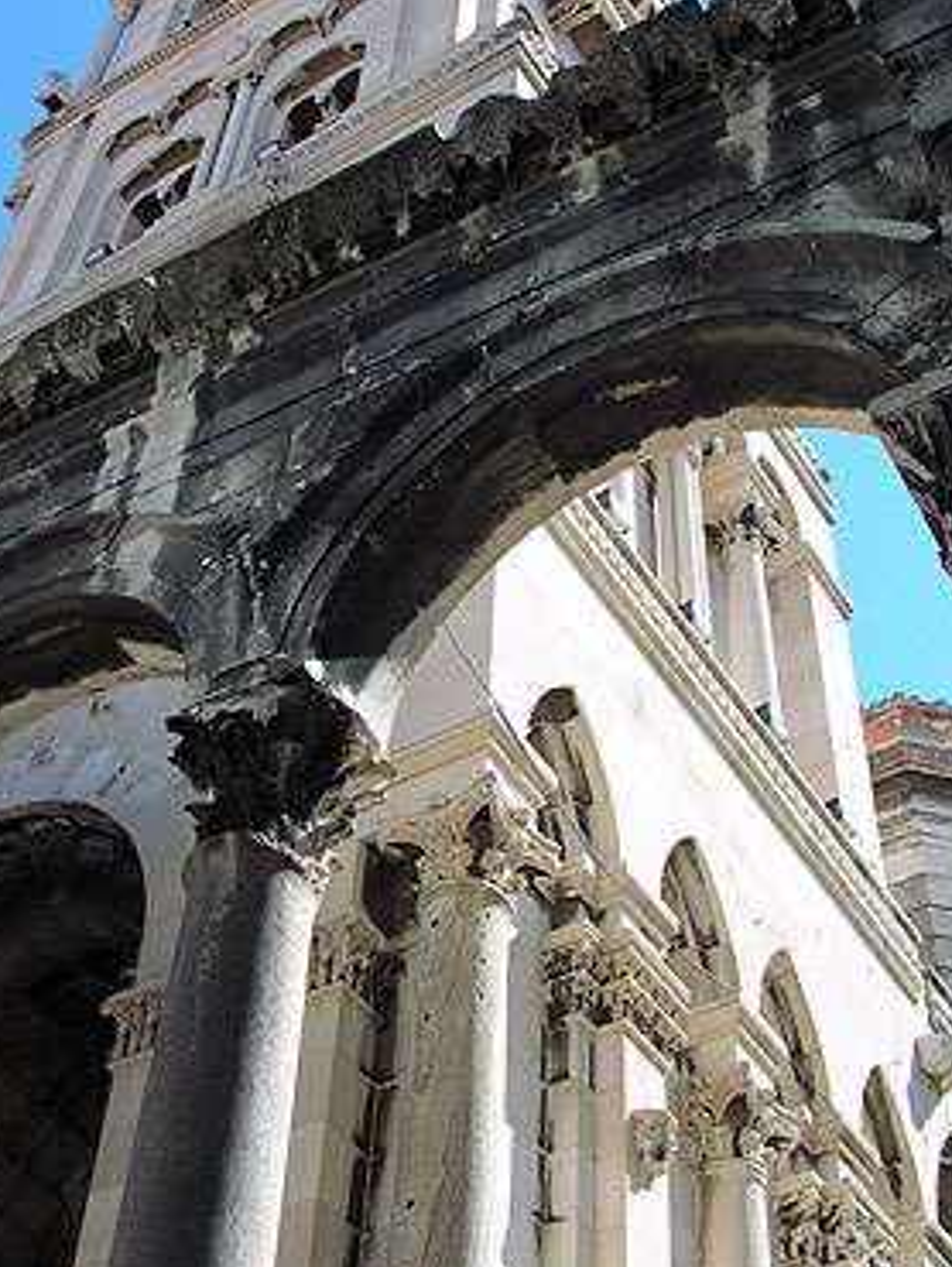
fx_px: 1905
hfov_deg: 28.0
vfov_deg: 36.5
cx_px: 370
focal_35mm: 52
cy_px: 449
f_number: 4.5
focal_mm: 5.6
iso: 100
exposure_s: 1/212
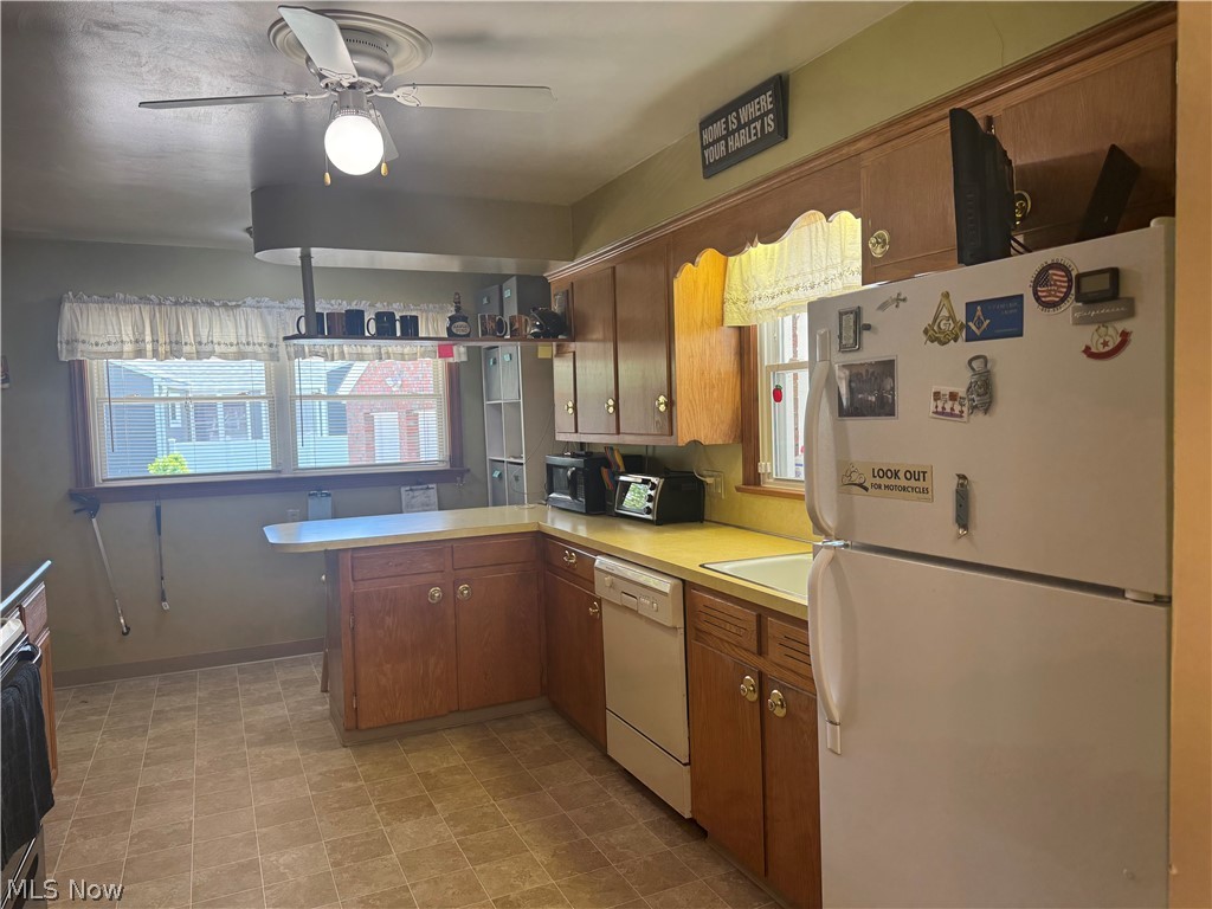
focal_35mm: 24
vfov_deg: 56.8
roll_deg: +1.8
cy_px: 454
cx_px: 606
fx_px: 840
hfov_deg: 71.6
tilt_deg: -4.0
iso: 160
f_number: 1.78
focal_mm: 6.76
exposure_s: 1/120
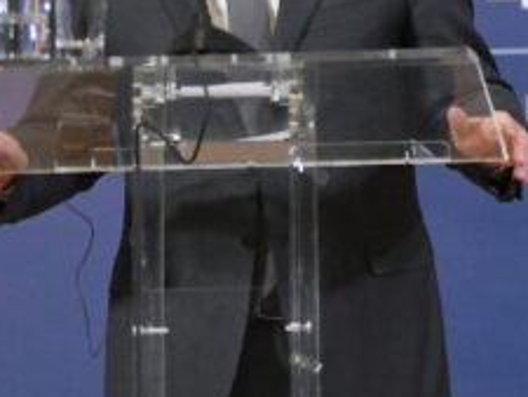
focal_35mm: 402
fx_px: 6135
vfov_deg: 3.7
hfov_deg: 4.9
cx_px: 1021
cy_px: -121
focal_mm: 92
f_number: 3.2
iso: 6400
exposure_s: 1/250
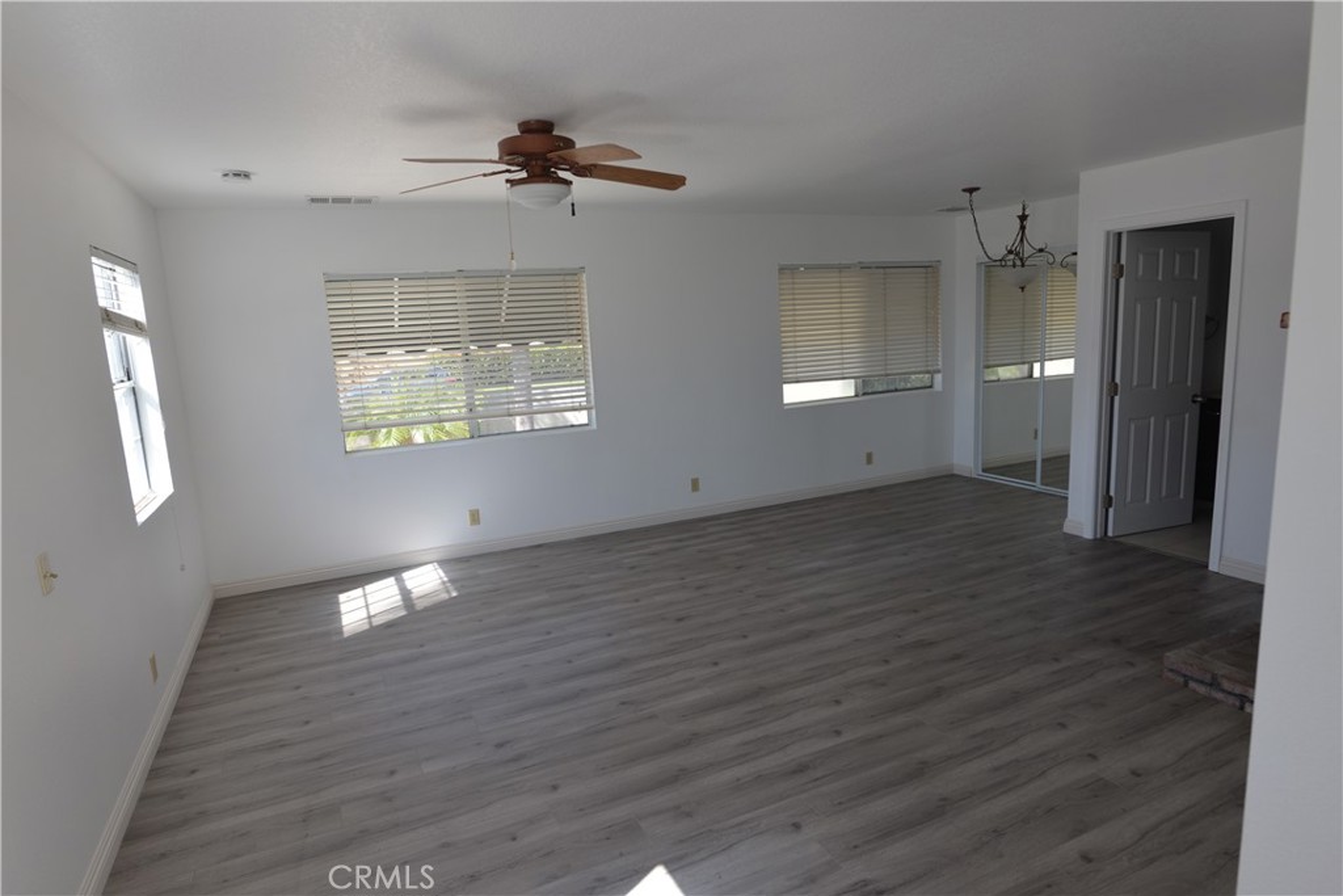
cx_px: 672
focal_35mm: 20
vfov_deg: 61.9
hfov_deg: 84.0
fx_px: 746
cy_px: 448
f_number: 5.6
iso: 220
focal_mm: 20
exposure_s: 1/125
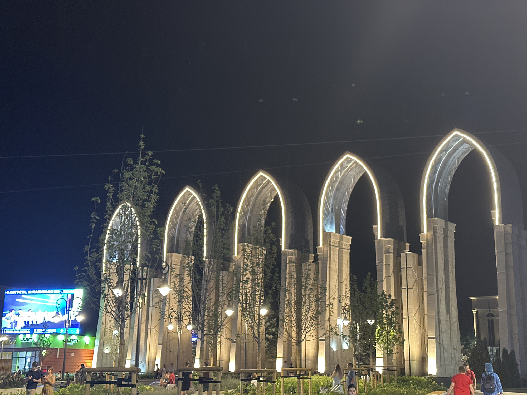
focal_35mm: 48
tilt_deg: +13.6
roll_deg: -1.2
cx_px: 264
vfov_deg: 30.3
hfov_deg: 39.7
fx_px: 731
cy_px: 198
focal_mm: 6.86
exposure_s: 1/25
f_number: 1.78
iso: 400
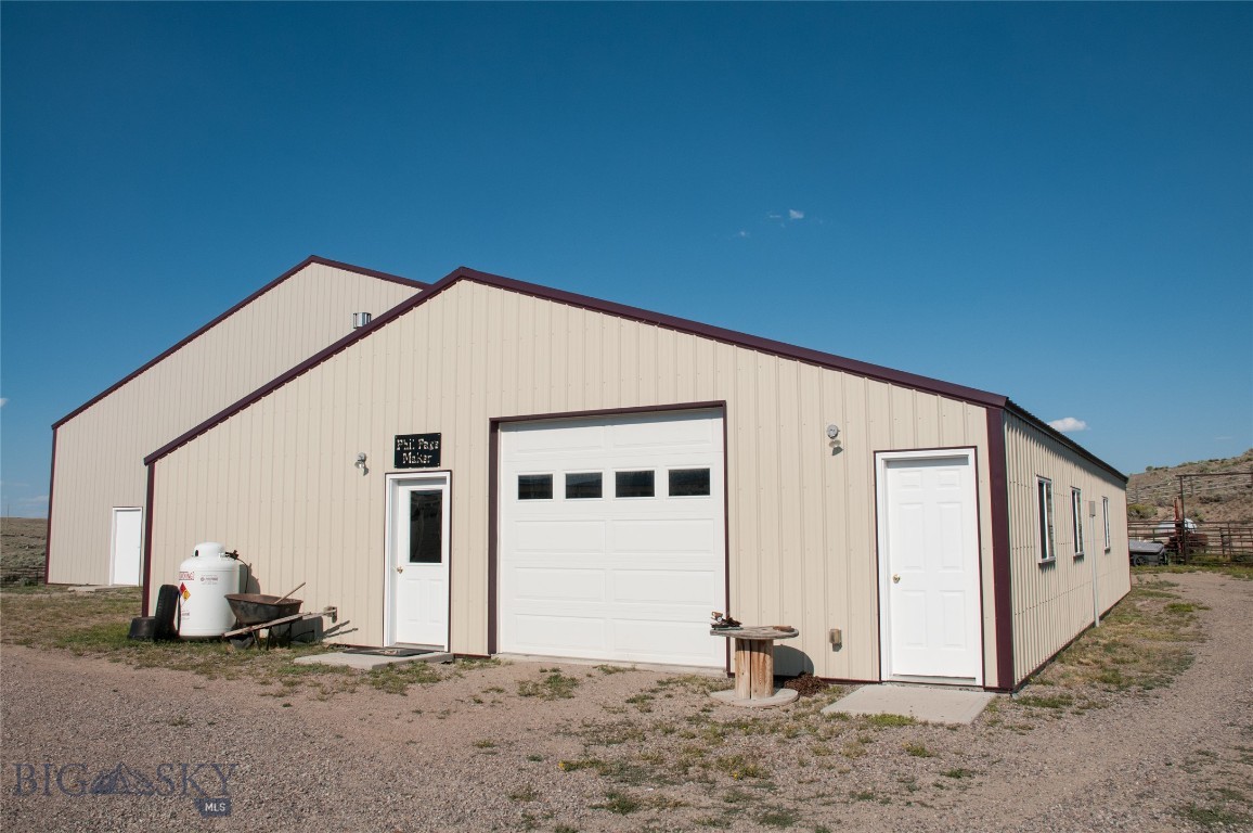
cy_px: 416
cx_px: 626
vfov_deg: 43.5
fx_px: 1043
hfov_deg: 62.0
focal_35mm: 30
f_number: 9
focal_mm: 20
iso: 200
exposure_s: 1/800
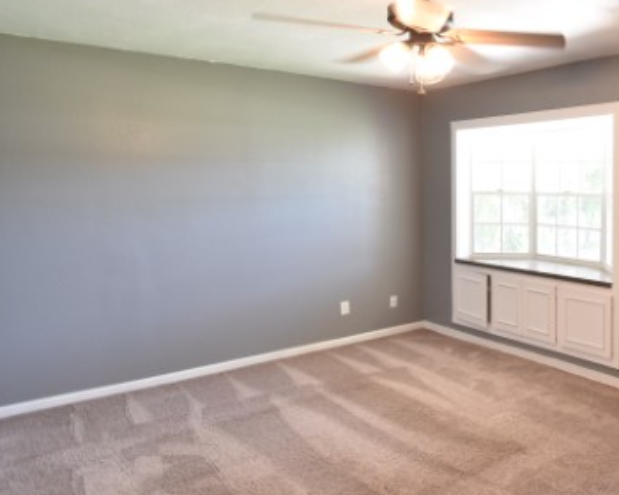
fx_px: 531
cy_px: 209
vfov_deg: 49.8
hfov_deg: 50.6
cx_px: 600
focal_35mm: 29
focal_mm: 10
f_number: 4
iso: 800
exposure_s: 1/60
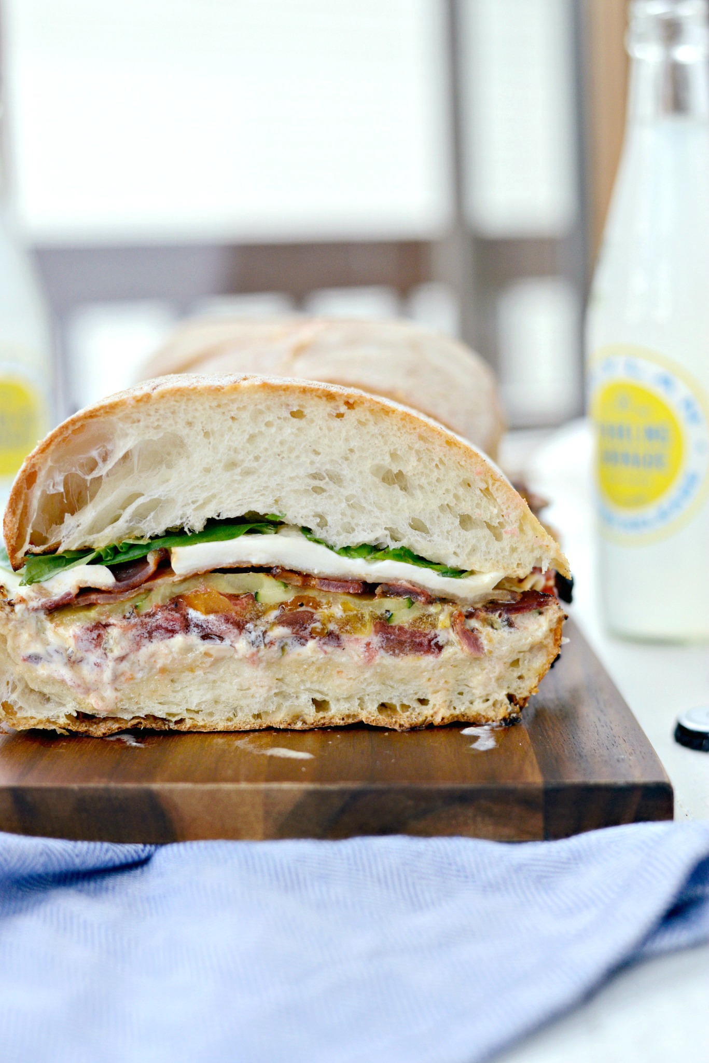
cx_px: 354
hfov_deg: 27.0
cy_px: 532
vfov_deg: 39.6
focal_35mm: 50
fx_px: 1476
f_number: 3.2
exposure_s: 1/500
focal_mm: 50
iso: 1000
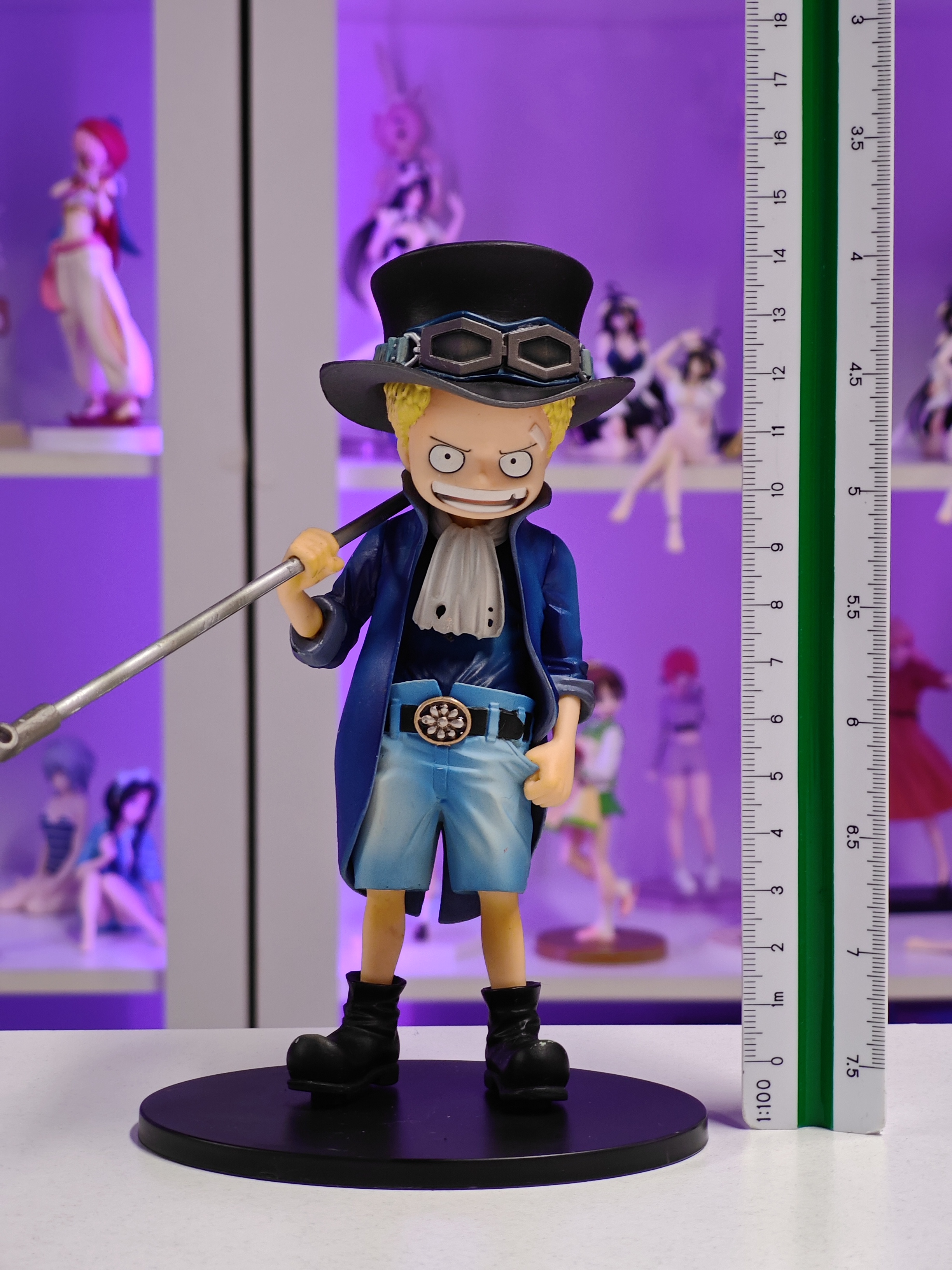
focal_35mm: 80
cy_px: 635
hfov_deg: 18.4
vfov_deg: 24.4
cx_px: 476
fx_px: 2934
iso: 400
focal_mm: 7.48
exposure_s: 1/19.5
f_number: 2.4
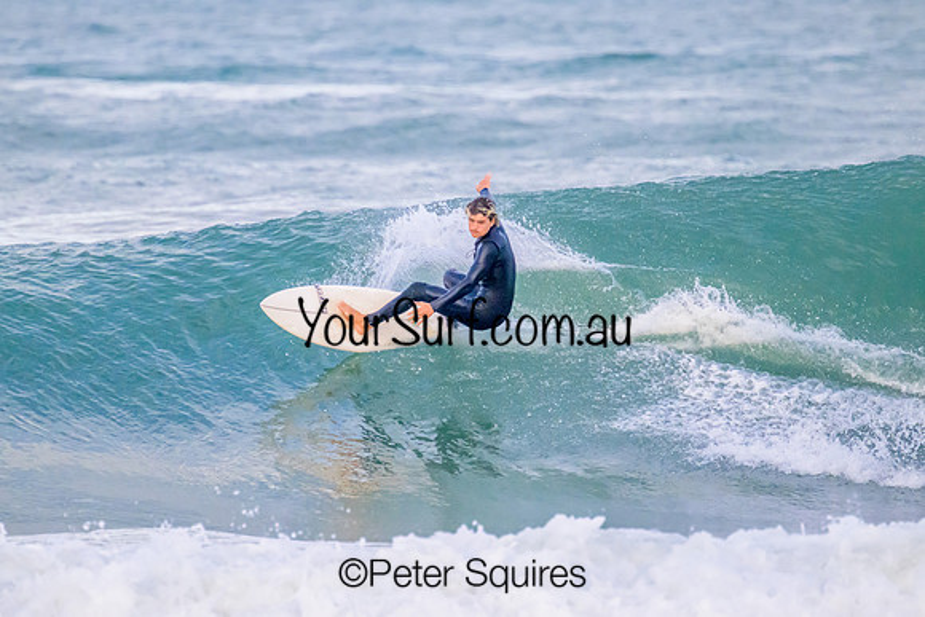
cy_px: 308
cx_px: 462
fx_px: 21468
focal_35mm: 835
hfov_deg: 2.5
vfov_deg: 1.6
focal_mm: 800
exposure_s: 1/2000
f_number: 11
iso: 6400
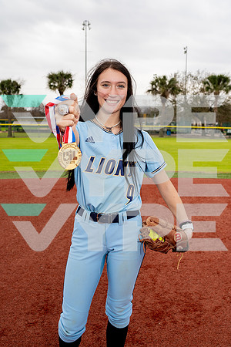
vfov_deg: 54.4
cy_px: 174
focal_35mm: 35
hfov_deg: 37.9
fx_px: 337
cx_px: 116
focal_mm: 35
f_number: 5
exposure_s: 1/250
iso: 100
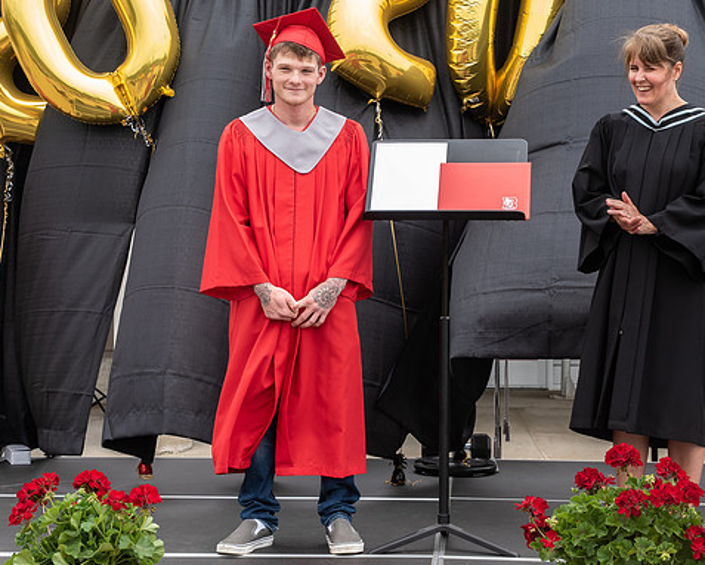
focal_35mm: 82
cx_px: 306
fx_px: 1712
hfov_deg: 23.3
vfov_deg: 18.7
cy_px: 250
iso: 500
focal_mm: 48
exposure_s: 1/500
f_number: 5.6
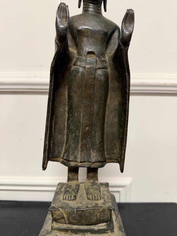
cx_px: 88
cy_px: 118
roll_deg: -1.0
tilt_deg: -8.2
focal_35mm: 24
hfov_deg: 56.8
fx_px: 164
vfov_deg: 71.6
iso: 160
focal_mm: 6.76
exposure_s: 1/50
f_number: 1.78
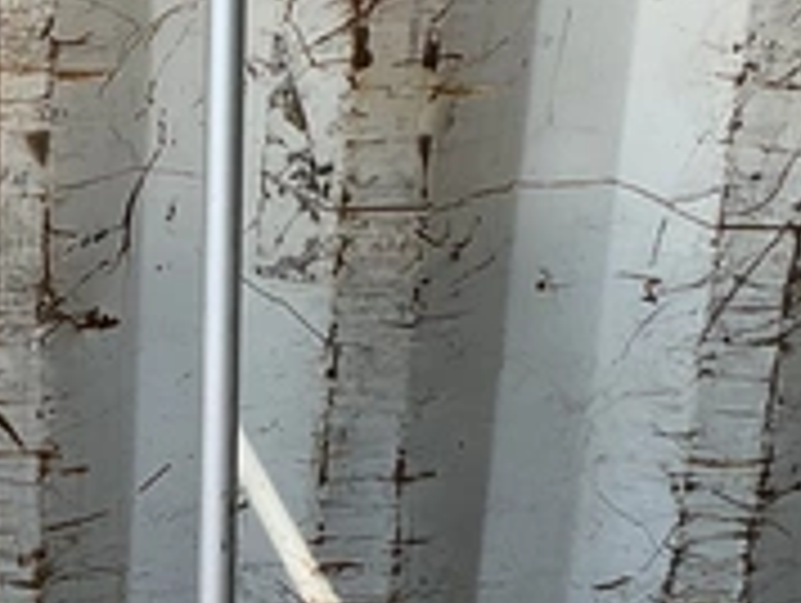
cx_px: 153
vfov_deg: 12.2
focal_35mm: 122
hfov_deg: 16.0
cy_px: 214
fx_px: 2827
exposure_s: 1/157
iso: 32
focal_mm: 3
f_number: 1.8
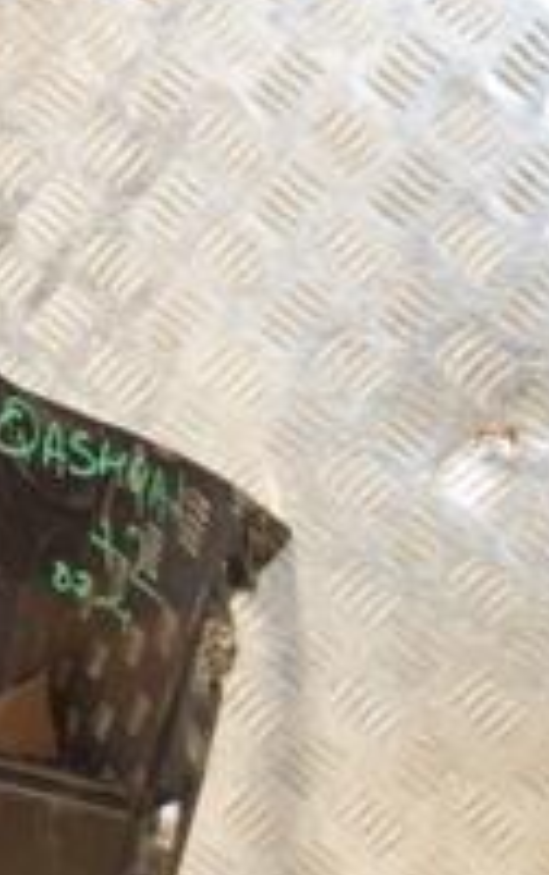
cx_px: -697
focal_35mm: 146
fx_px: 3488
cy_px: 527
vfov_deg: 14.3
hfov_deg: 8.4
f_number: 5
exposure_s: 1/125
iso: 800
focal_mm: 32
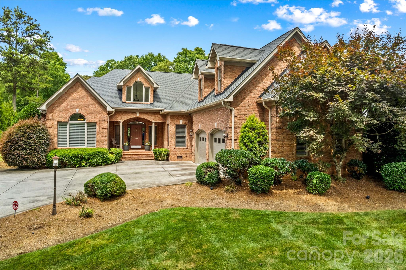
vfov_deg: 57.2
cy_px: 135
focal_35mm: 22
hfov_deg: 78.6
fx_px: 248
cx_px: 203
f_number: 2.8
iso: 110
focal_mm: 8.38
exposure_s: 1/400
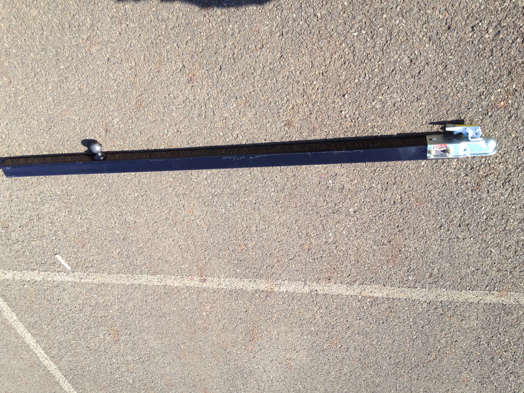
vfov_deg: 39.7
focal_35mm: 36
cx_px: 255
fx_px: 545
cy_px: 193
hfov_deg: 51.3
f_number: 2.4
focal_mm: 4.28
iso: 50
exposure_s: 1/575
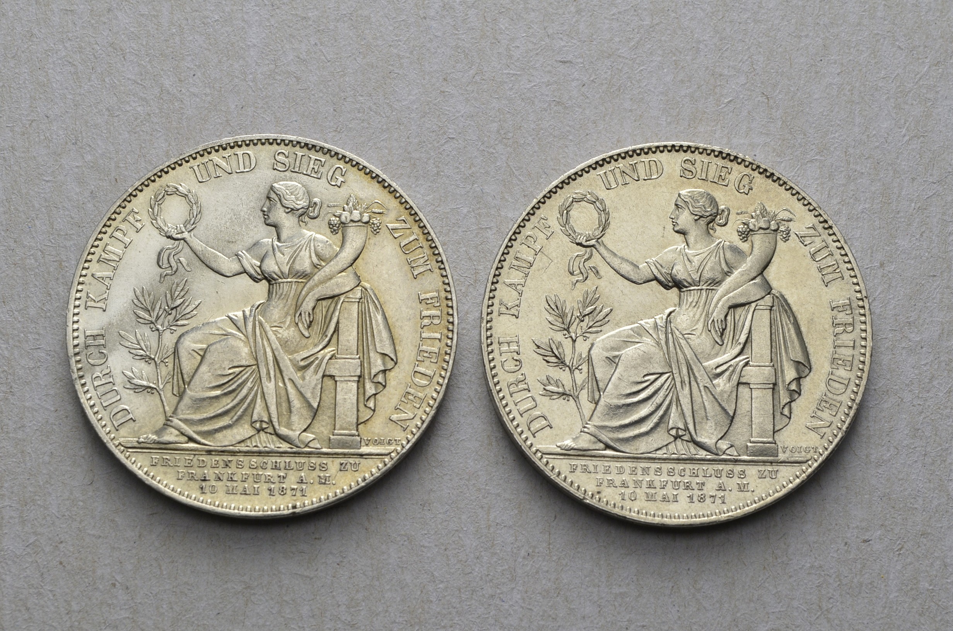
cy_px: 316
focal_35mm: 82
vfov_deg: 16.5
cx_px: 476
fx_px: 2179
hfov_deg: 24.7
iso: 400
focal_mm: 55
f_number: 14
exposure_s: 1/250
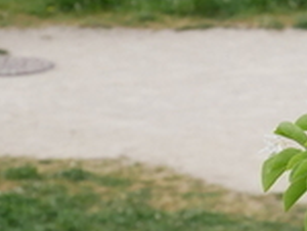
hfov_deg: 5.0
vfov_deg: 3.8
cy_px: 150
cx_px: 563
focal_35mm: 392
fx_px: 3482
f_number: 7.1
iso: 800
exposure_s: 1/400
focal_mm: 49
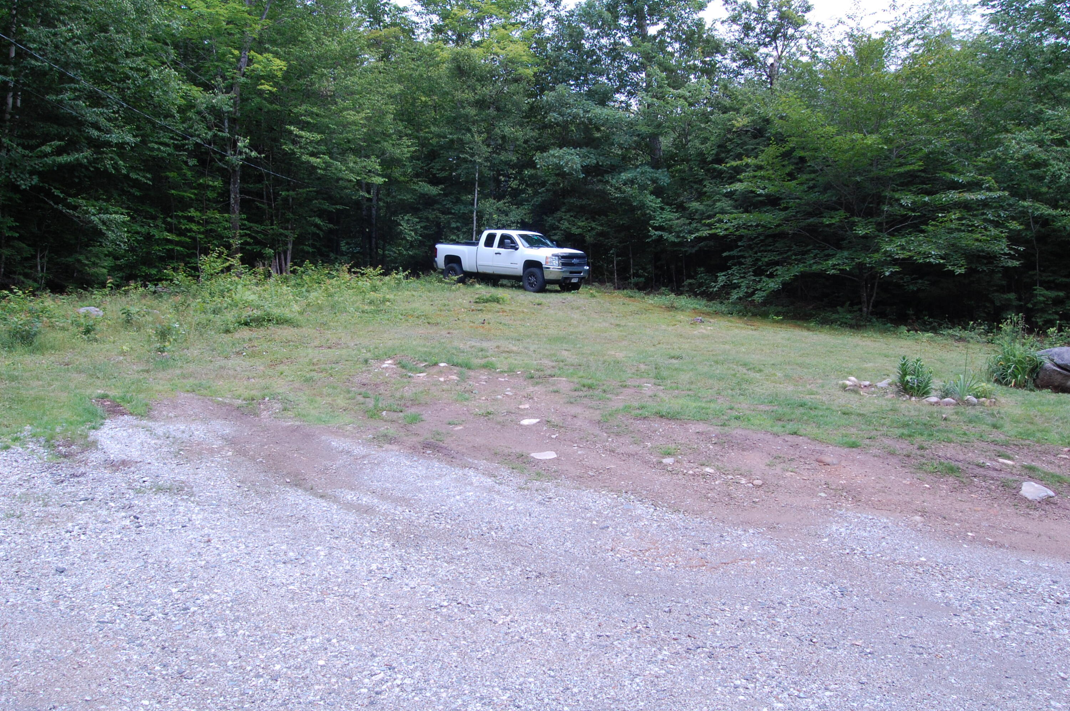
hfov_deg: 67.4
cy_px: 356
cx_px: 535
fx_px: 802
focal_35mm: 27
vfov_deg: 47.8
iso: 400
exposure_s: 1/160
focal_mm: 18
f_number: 13
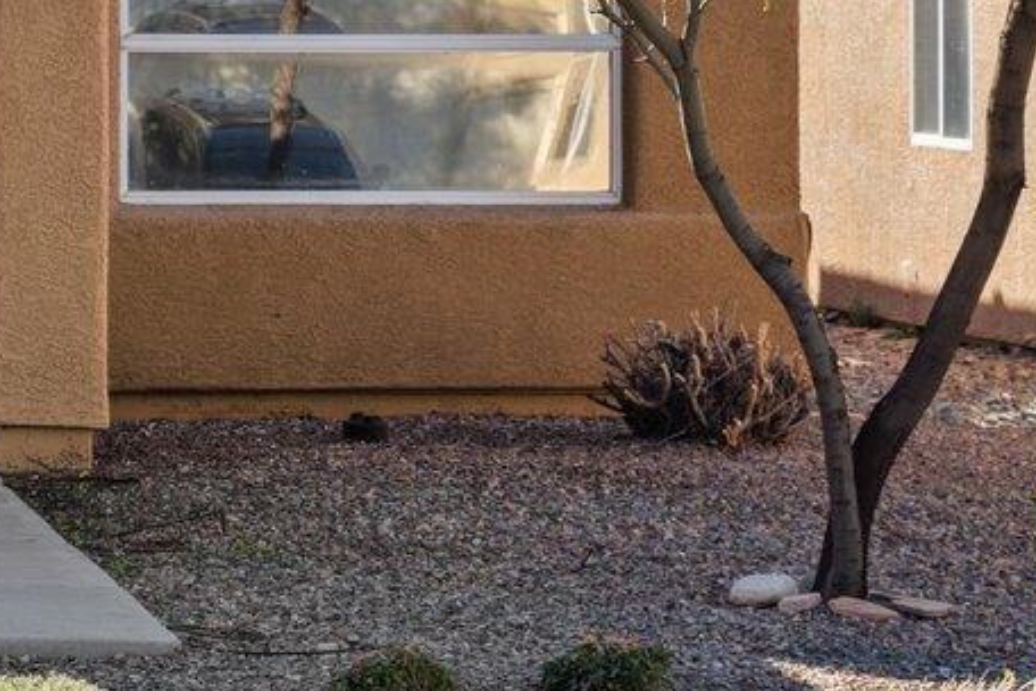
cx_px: -904
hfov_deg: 8.8
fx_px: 6395
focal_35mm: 222
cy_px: 60
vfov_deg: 6.2
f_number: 6.3
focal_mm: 49.5
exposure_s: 1/50
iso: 100
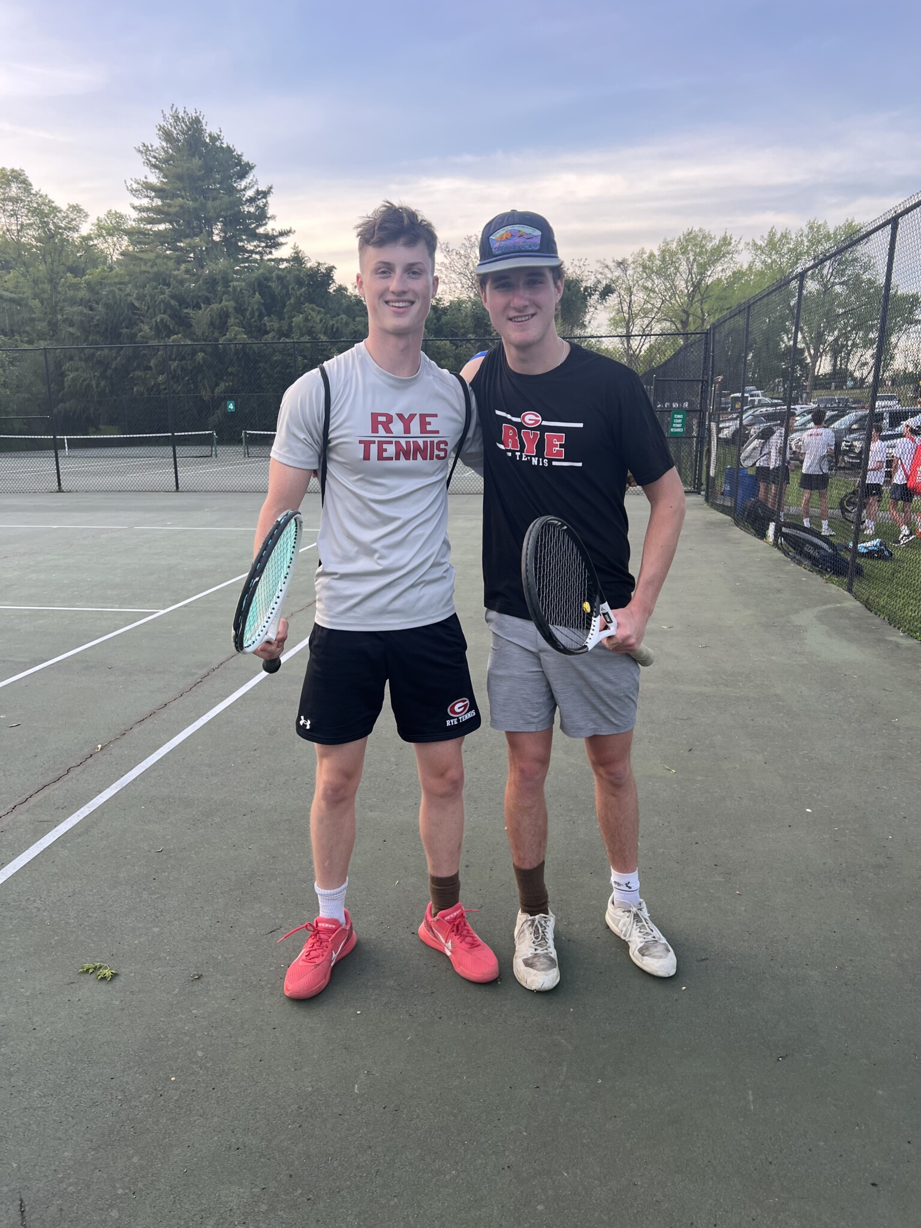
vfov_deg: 67.3
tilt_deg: -11.9
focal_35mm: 26
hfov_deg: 53.1
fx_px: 922
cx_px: 460
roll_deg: +1.8
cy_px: 614
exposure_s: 1/171
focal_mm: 5.7
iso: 50
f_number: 1.5
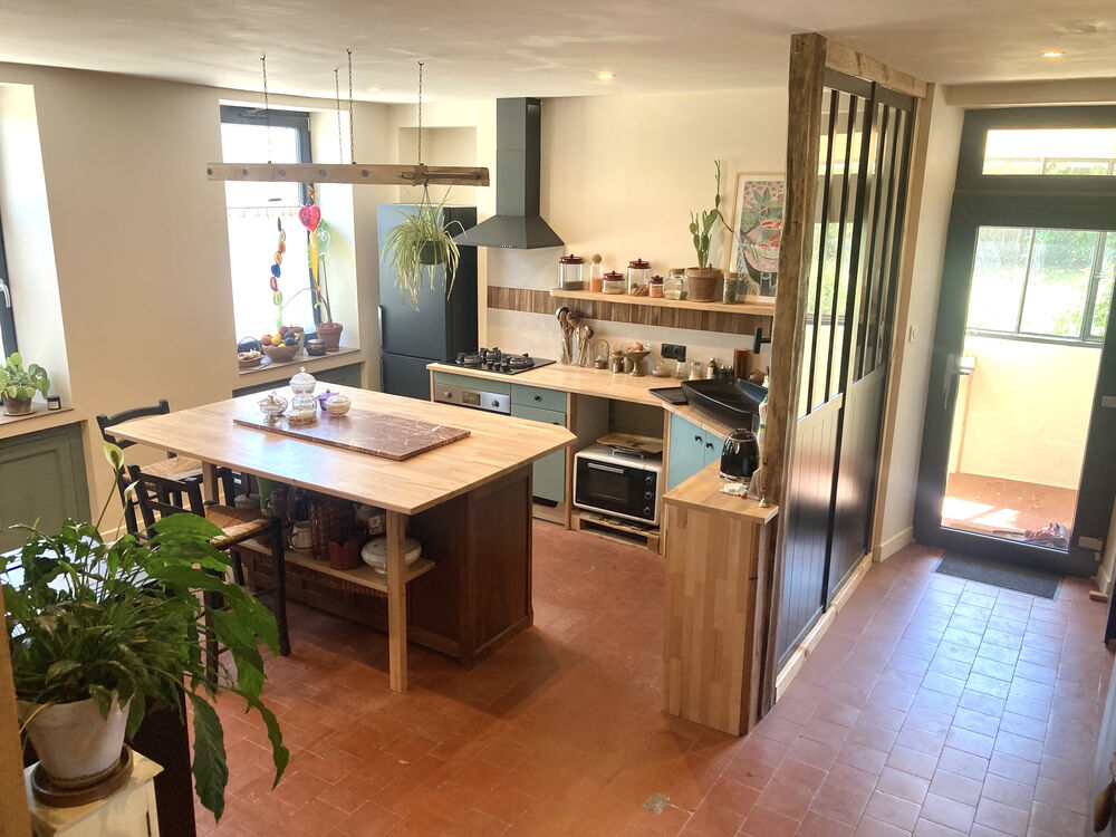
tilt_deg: -12.4
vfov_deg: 49.7
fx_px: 903
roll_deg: -0.8
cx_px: 558
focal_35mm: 28
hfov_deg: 63.4
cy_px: 418
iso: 80
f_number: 1.8
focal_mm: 3.99
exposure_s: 1/60
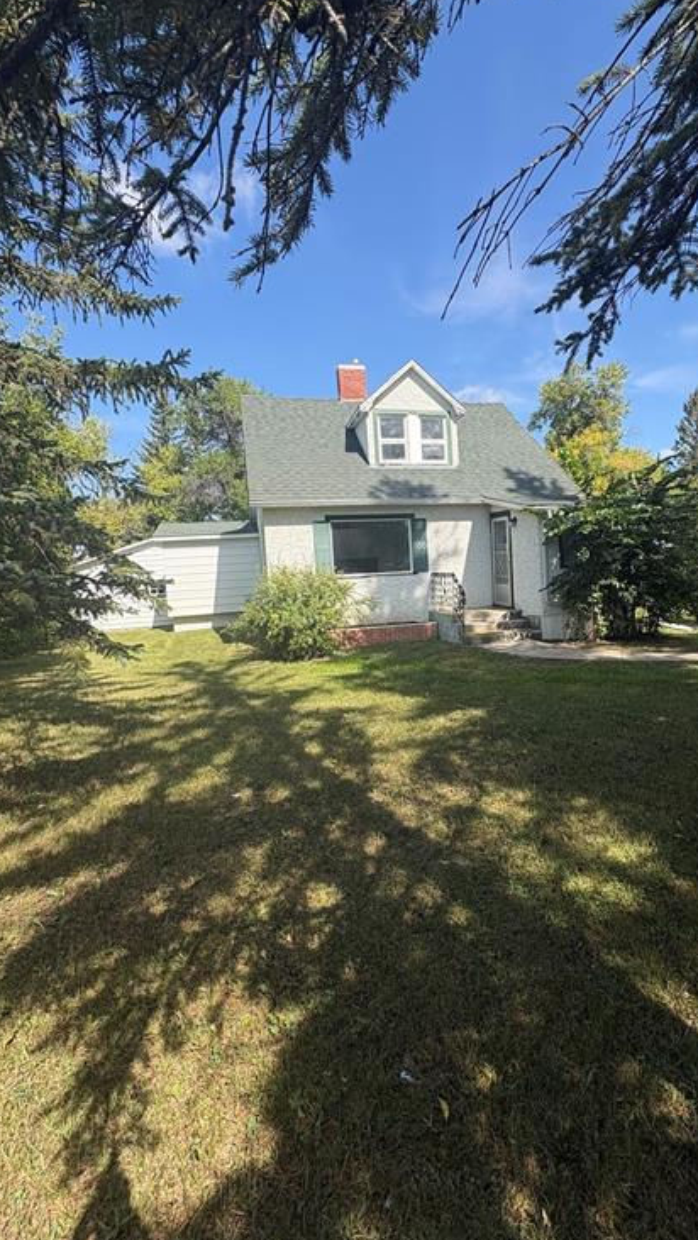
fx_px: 526
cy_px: 601
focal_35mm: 16
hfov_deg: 66.8
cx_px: 398
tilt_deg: -3.8
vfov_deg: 99.3
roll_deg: +2.6
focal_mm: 2.22
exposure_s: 1/1048
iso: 50
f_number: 2.2
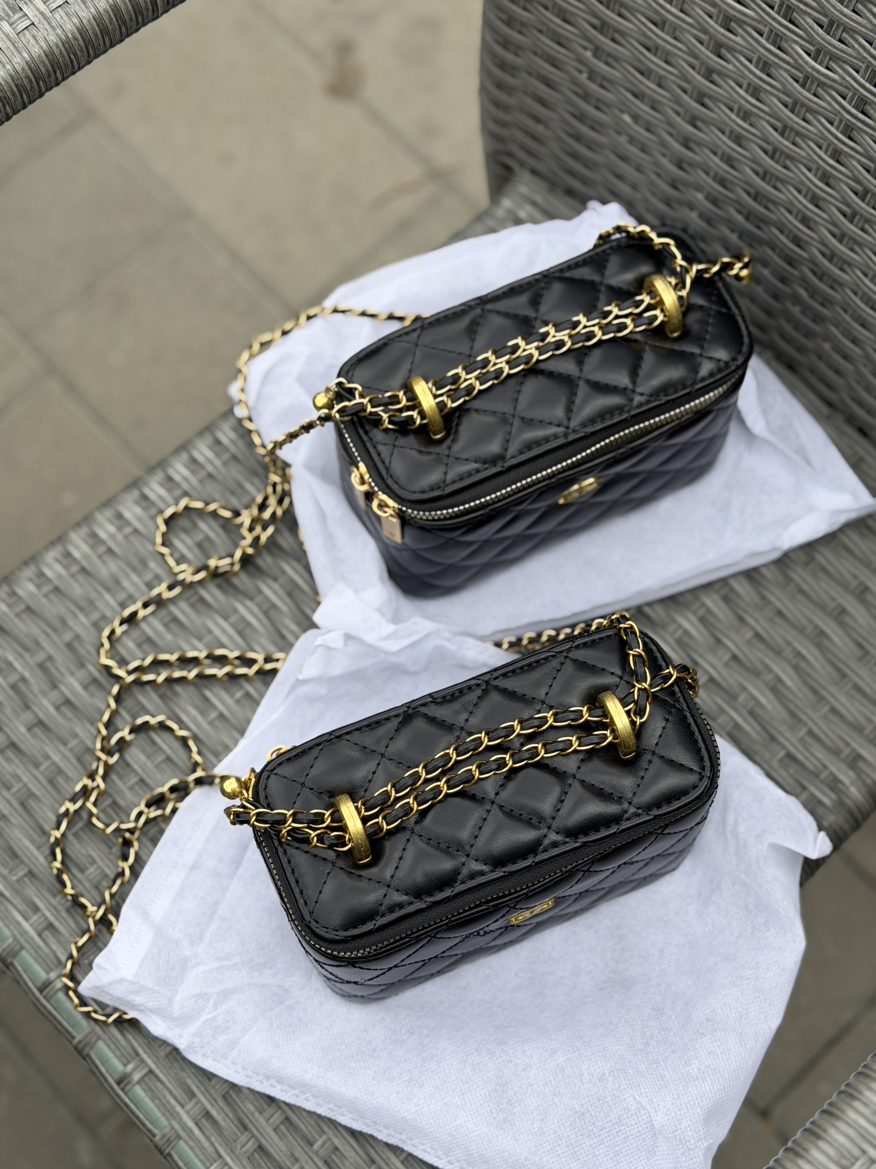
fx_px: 1687
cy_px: 601
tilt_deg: -71.6
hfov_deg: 29.1
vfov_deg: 38.2
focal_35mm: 50
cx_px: 453
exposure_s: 1/740
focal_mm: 6.76
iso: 64
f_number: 1.78
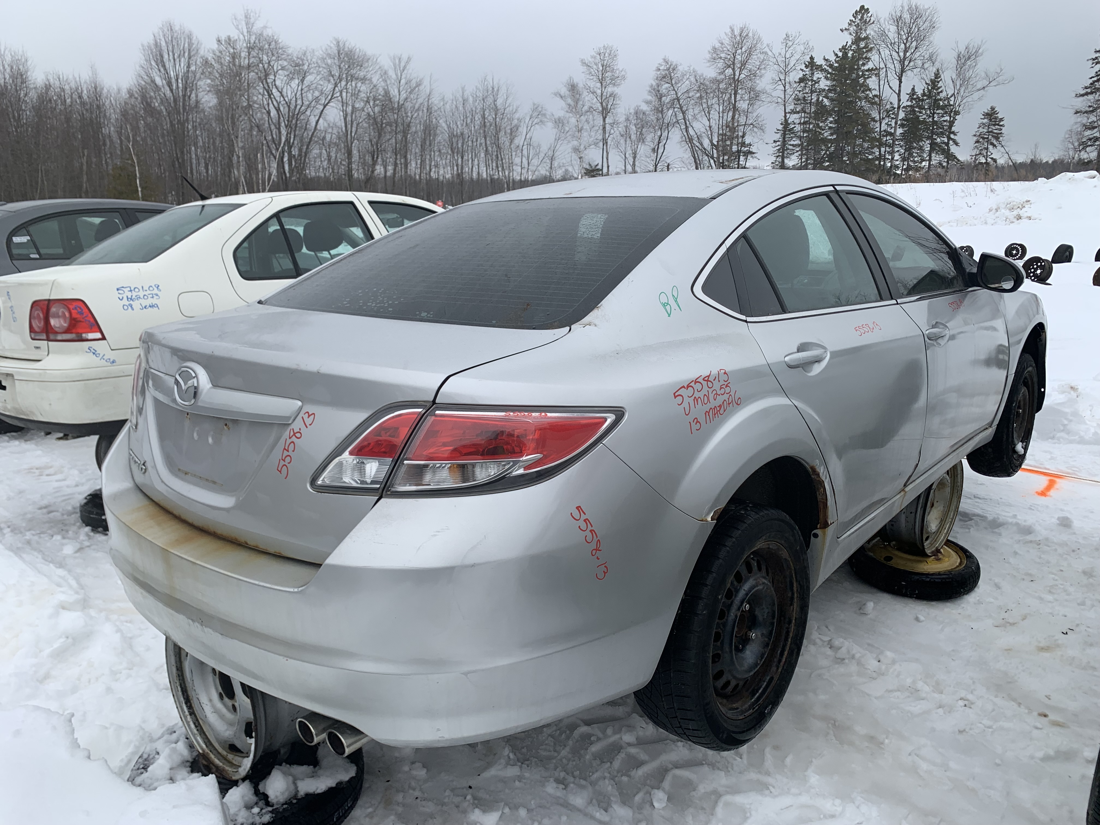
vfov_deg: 53.1
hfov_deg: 67.3
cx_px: 550
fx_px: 826
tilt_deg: -14.3
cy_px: 412
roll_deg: +0.9
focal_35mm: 26
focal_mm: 4.25
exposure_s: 1/444
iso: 25
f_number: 1.8
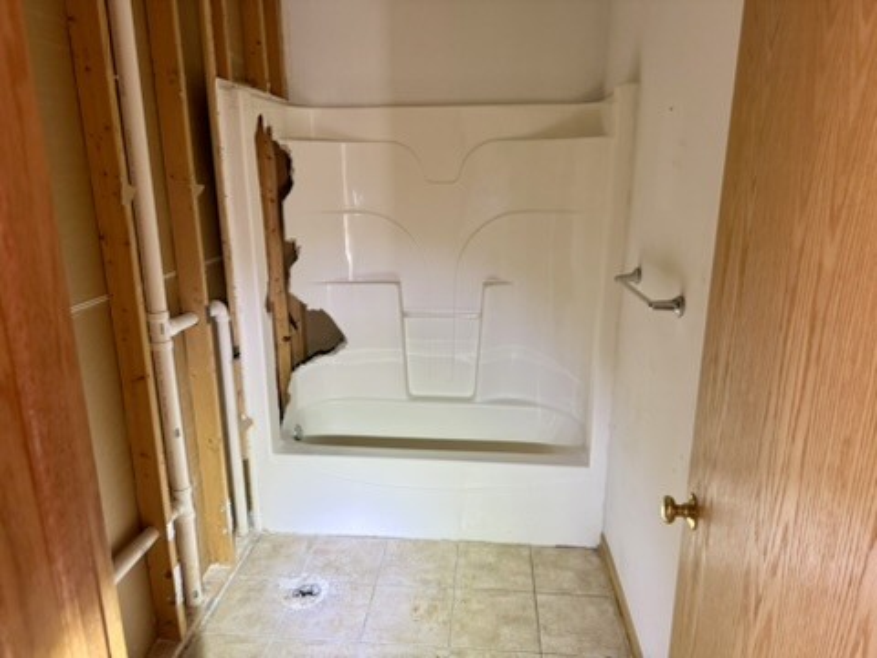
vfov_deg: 56.8
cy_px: 329
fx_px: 608
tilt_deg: -11.7
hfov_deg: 71.6
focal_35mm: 24
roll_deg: +0.9
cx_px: 438
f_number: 1.78
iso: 160
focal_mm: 6.76
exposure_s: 1/121
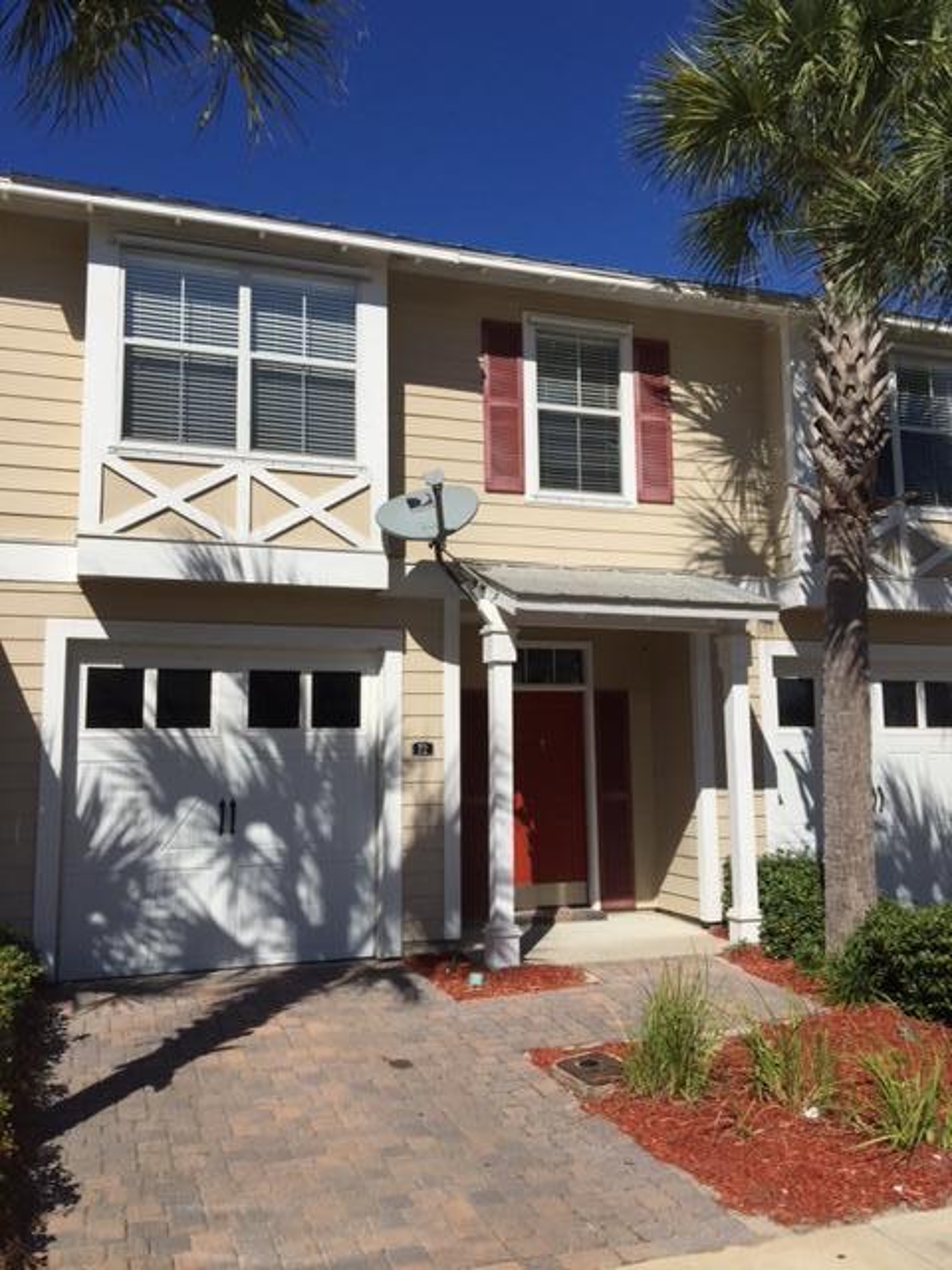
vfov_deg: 61.7
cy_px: 635
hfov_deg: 48.2
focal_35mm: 29
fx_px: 1063
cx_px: 476
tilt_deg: +9.1
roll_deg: -0.6
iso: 32
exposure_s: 1/4405
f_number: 2.2
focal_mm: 4.15
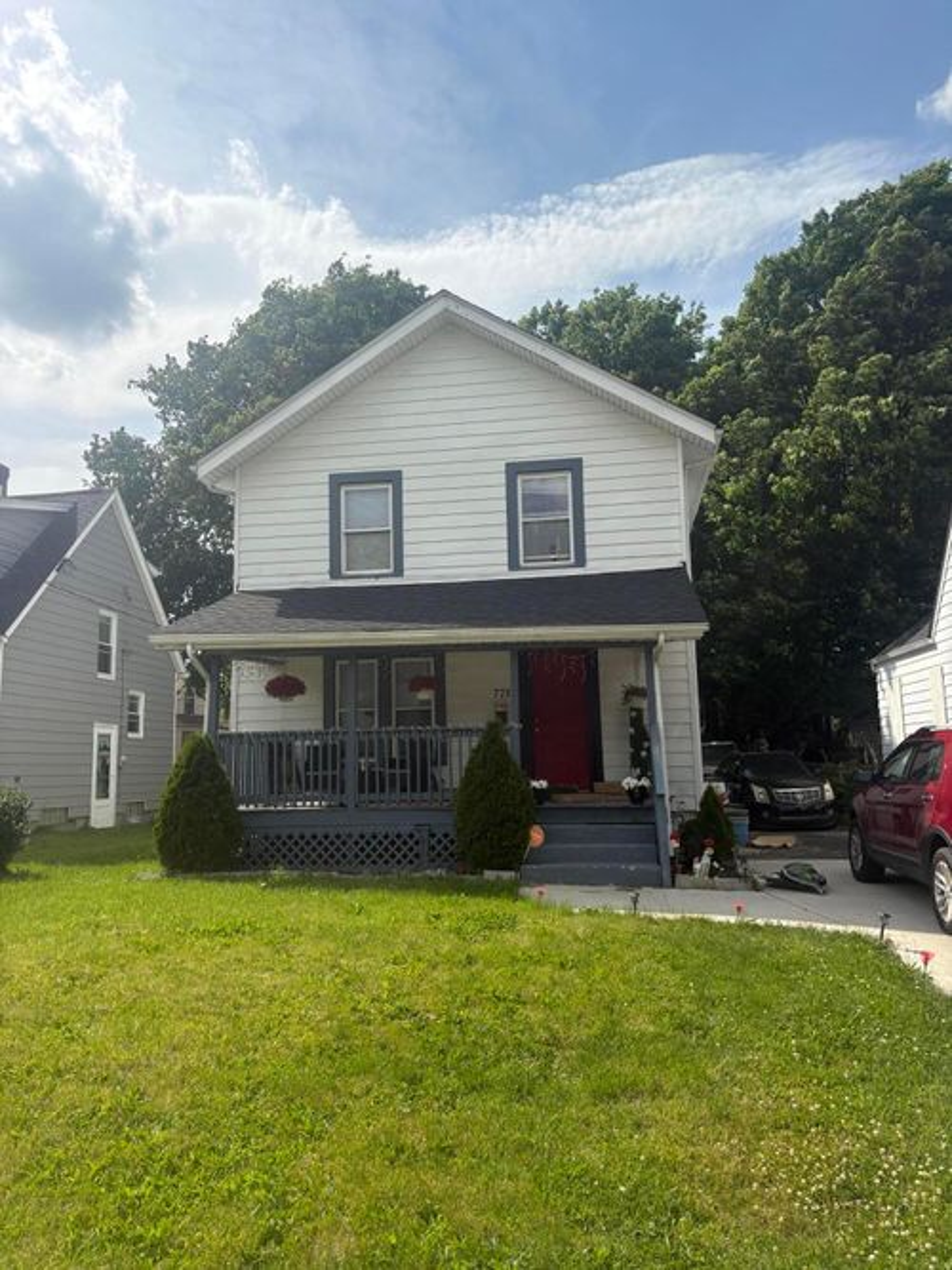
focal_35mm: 26
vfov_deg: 67.3
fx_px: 954
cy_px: 635
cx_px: 476
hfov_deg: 53.0
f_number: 1.6
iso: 64
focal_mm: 5.96
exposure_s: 1/6329
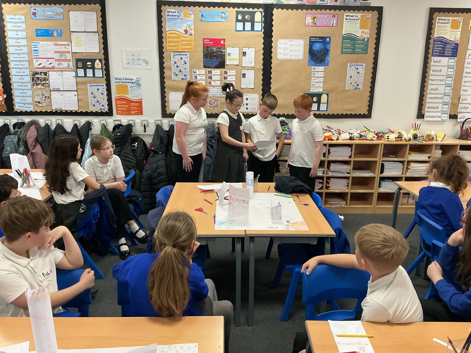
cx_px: 236
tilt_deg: -16.5
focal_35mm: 29
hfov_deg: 61.7
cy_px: 176
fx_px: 395
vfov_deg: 48.2
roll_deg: -1.1
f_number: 1.8
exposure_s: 1/60
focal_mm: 3
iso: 100
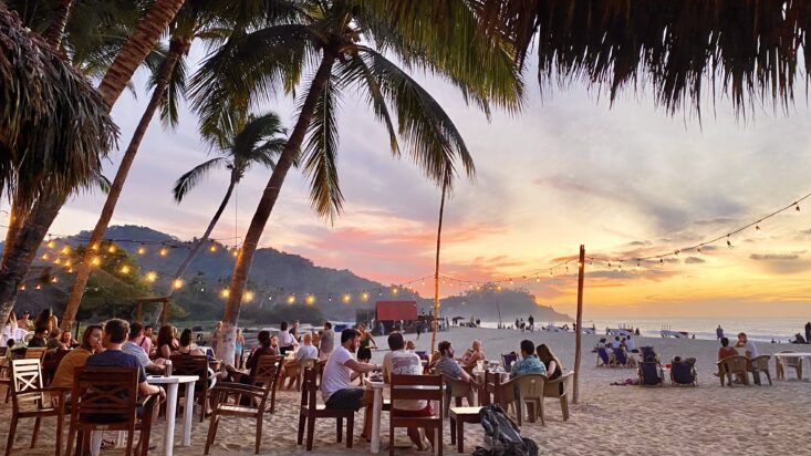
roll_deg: -0.4
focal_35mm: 29
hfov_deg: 66.1
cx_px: 406
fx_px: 624
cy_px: 180
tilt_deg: +12.3
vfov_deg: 40.0
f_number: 1.8
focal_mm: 4.25
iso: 200
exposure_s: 1/60
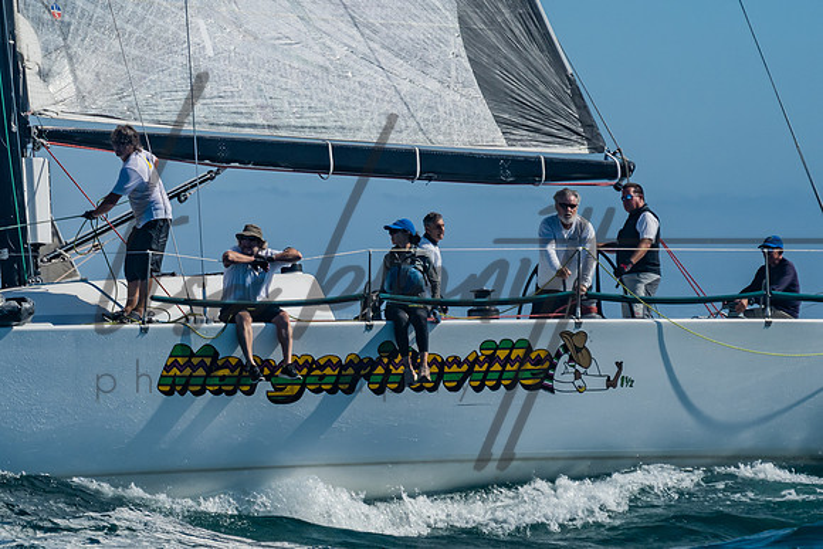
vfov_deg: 4.1
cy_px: 163
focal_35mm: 335
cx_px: 59
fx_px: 7654
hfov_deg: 6.1
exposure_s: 1/1000
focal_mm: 145
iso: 160
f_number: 6.3
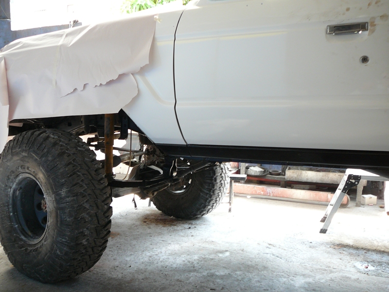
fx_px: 393
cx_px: 194
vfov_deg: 40.7
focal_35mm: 35
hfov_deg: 52.6
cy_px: 146
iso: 100
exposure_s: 1/15
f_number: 2.8
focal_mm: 5.2
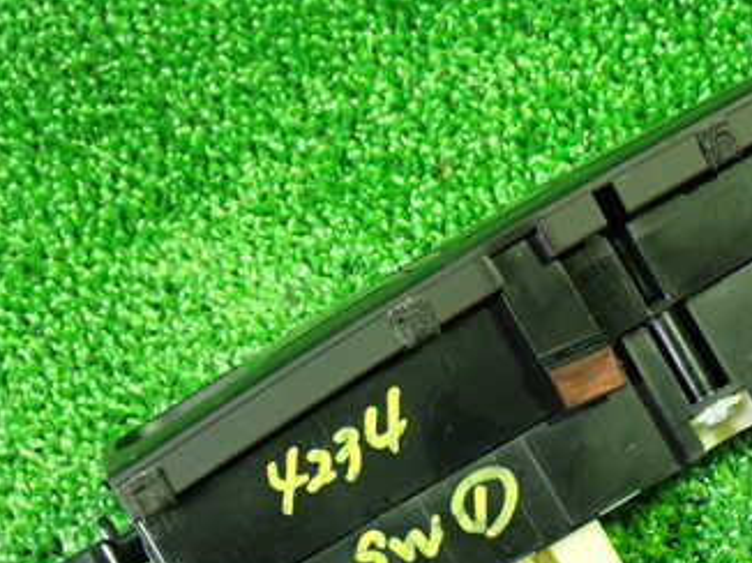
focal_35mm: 81
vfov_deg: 18.1
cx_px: 542
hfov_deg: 23.9
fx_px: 1758
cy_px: 406
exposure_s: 1/20
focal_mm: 7.84
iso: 800
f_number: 2.9
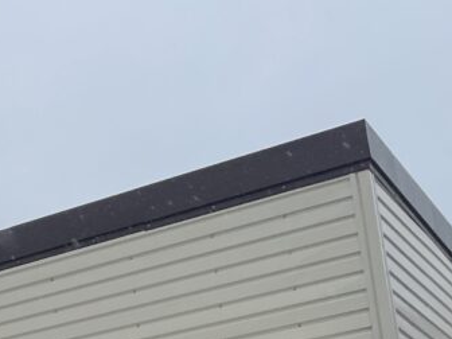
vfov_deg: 14.1
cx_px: -375
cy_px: 495
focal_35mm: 99
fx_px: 1293
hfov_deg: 16.4
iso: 32
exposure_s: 1/947
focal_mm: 4.2
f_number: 1.6
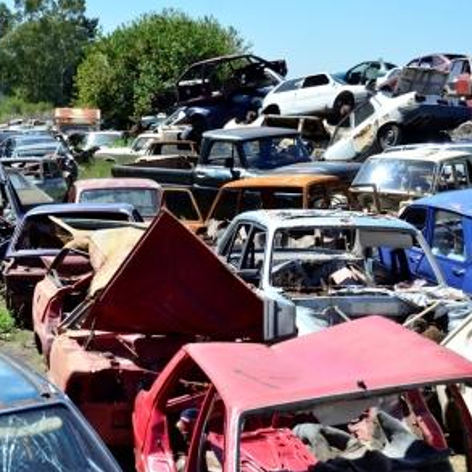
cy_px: 236
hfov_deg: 23.3
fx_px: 1142
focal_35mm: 74
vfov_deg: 23.4
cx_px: 192
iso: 800
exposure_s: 1/5000
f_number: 4.5
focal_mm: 38
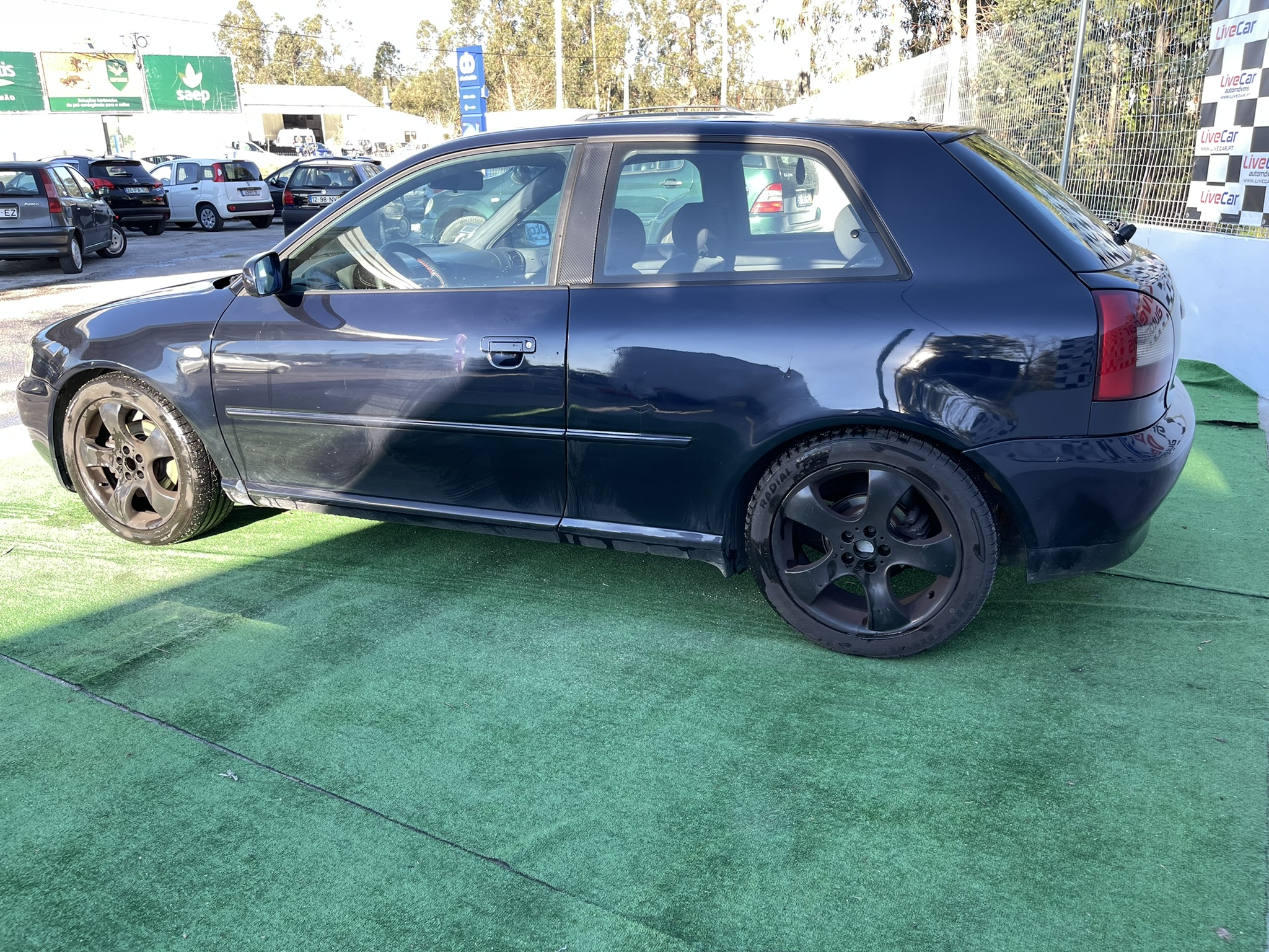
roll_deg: +1.2
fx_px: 953
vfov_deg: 53.1
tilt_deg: -20.1
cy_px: 476
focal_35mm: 26
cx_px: 634
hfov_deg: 67.3
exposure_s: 1/353
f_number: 1.6
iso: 32
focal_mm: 5.1
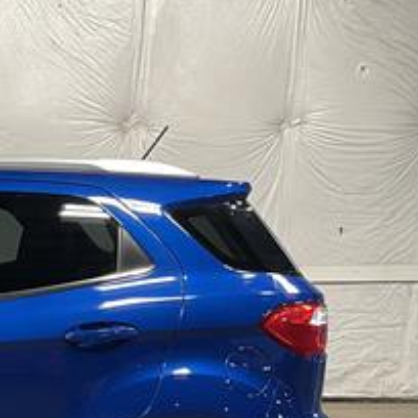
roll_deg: -0.4
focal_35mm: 72
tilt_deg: -7.5
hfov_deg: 20.5
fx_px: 984
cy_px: 363
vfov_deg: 23.5
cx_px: -213
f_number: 1.6
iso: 80
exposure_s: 1/60
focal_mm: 4.2
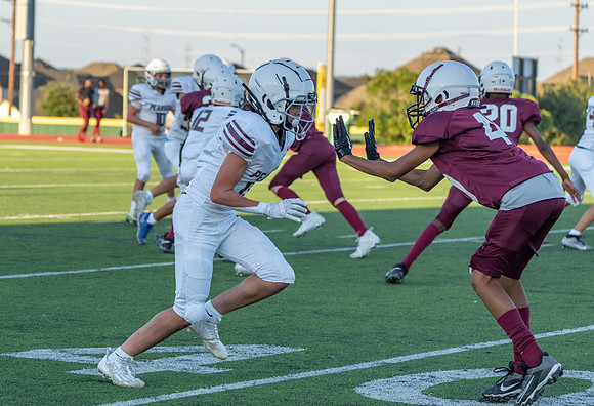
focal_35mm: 155
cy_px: 193
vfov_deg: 9.0
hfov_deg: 13.1
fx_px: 2576
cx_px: 176
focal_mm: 111
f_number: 4.5
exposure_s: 1/1000
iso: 640
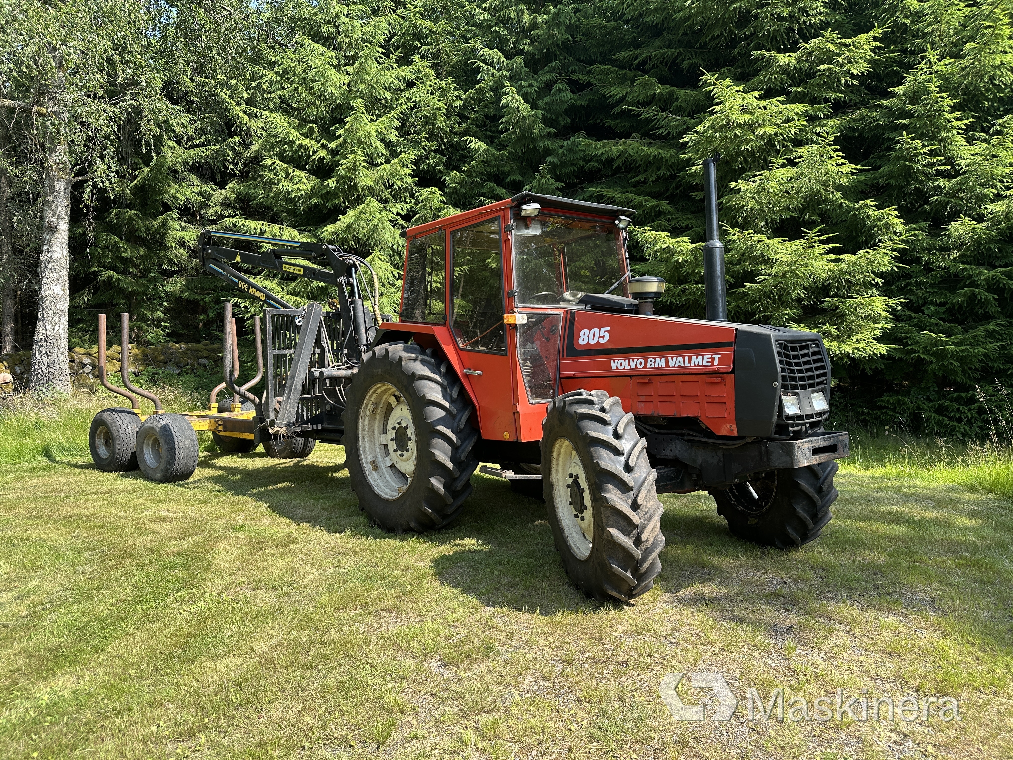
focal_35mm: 24
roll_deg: +0.1
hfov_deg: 71.6
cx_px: 506
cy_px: 380
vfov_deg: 56.8
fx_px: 702
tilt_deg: -2.8
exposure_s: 1/1029
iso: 80
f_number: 1.78
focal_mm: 6.86
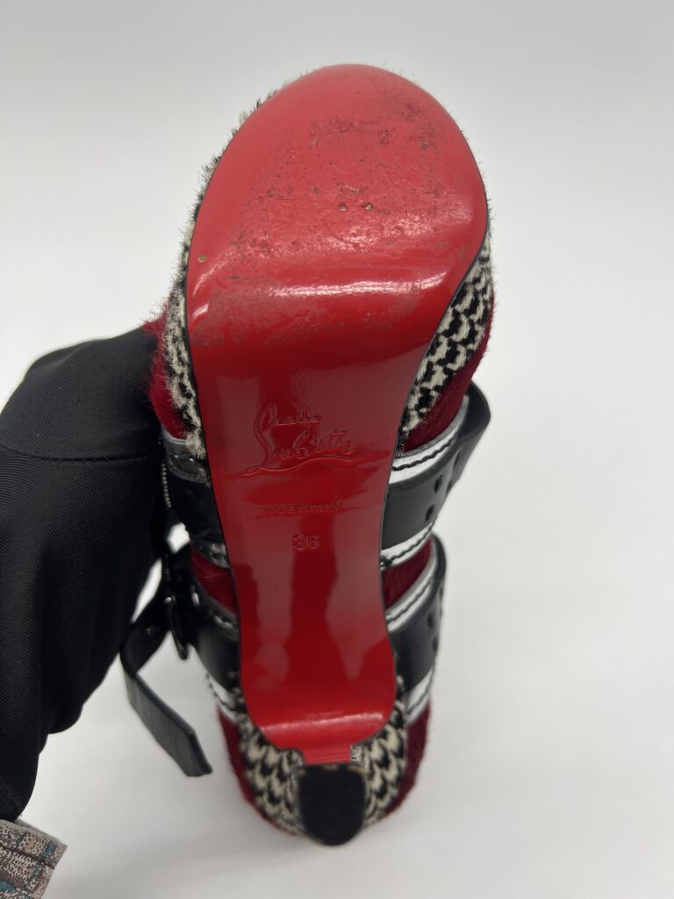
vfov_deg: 67.3
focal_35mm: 26
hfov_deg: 53.1
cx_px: 337
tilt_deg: -42.7
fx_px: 675
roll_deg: -2.7
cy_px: 450
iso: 32
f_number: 1.5
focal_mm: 5.7
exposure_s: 1/149
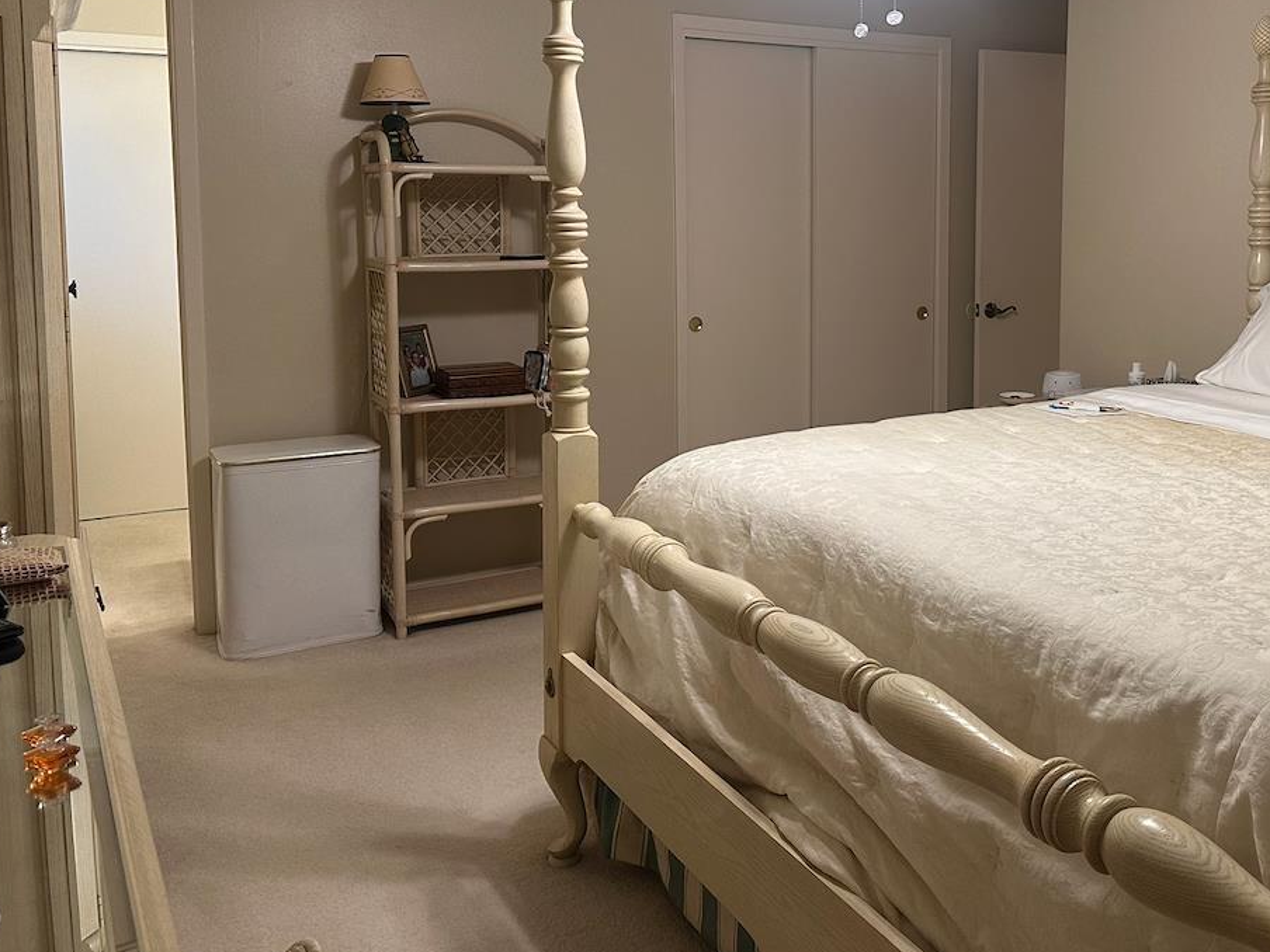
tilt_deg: -4.7
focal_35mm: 34
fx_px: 1247
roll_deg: +0.0
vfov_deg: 41.3
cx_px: 811
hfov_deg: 53.2
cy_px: 322
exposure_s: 1/60
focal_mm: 6.86
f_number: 1.78
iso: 200
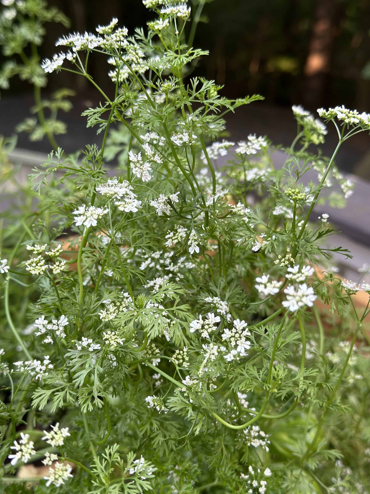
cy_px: 247
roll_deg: -3.2
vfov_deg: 39.7
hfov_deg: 30.3
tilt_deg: -24.6
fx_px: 684
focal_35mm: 48
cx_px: 185
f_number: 1.78
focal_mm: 6.86
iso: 64
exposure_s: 1/121
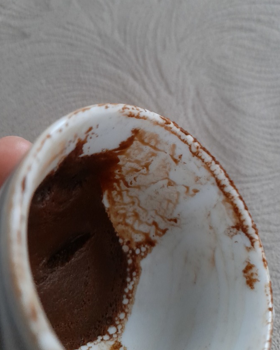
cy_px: 171
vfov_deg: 64.1
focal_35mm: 27
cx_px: 144
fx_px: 280
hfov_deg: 53.2
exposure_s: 1/10
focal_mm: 4.6
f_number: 2
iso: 800
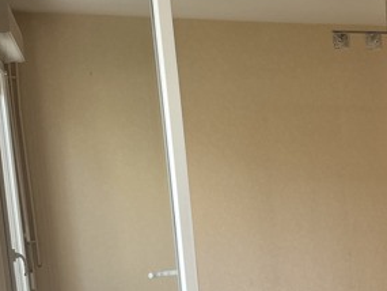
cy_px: 279
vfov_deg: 19.7
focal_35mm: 73
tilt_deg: -8.3
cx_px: 496
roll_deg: +2.1
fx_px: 816
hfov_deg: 23.7
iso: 80
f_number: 1.6
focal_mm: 5.1
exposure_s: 1/121
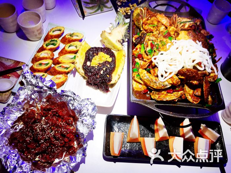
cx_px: 116
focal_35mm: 29
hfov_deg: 61.7
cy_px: 86
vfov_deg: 48.2
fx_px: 194
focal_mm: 4.15
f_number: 2.2
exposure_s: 1/50
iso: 25
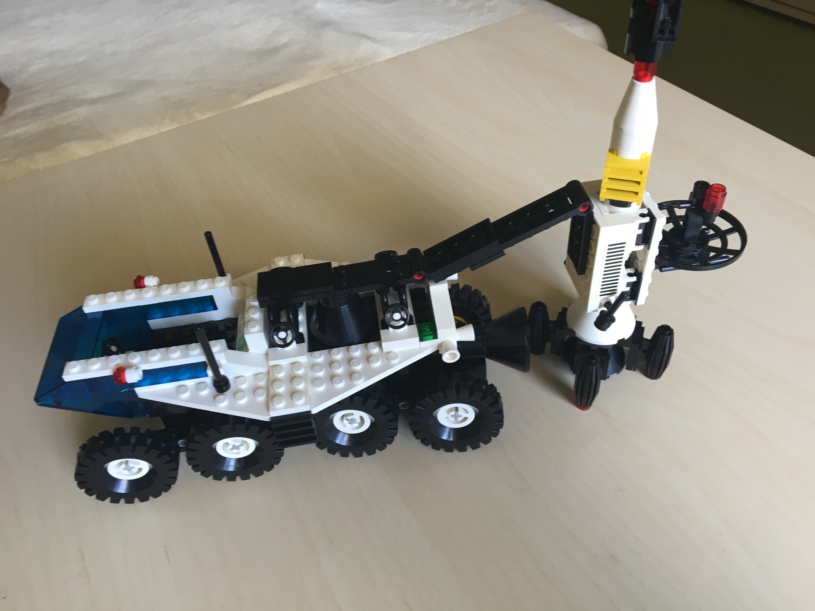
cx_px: 408
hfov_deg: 61.7
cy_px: 306
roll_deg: +6.8
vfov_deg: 48.2
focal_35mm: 29
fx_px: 683
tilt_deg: -44.6
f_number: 2.2
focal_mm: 4.15
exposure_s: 1/33
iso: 40
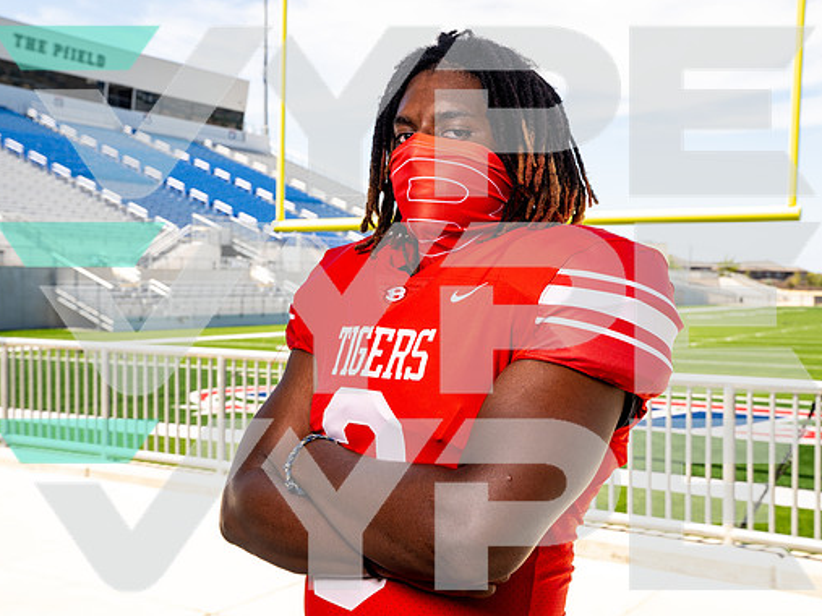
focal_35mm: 44
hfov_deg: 43.0
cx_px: 409
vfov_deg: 32.9
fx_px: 1045
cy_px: 309
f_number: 8
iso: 100
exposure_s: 1/125
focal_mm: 40
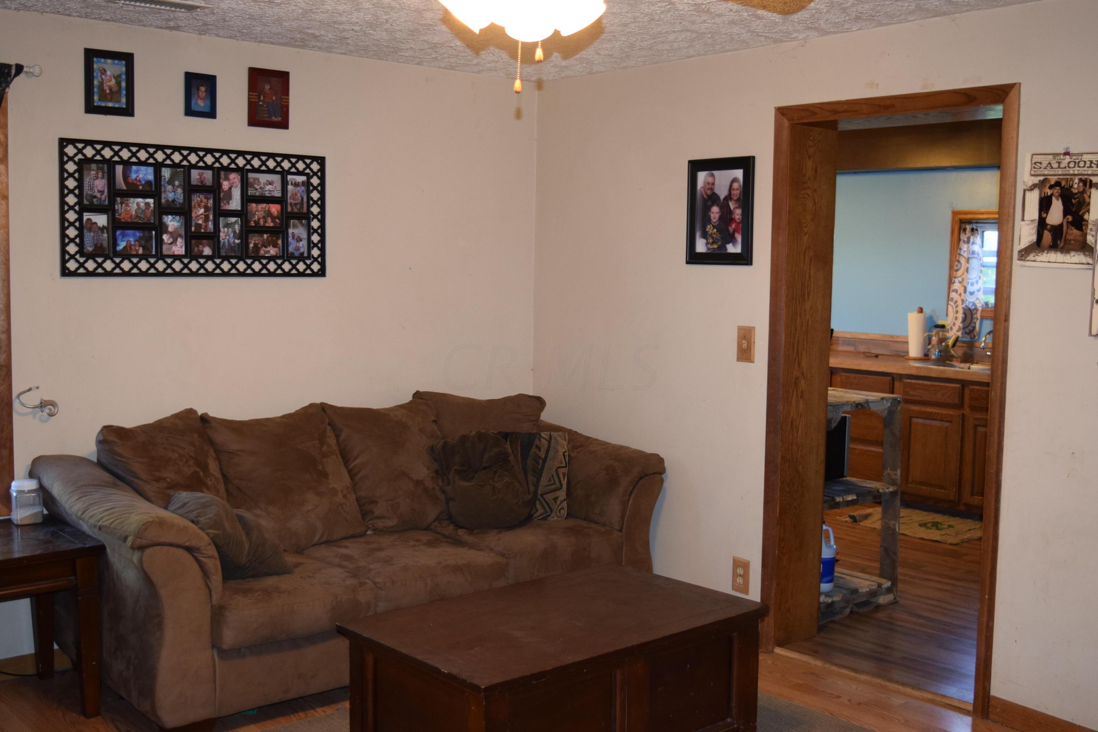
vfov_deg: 33.0
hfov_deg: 47.9
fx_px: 1235
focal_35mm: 40
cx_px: 549
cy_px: 366
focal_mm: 27
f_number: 4
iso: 1100
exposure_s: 1/60
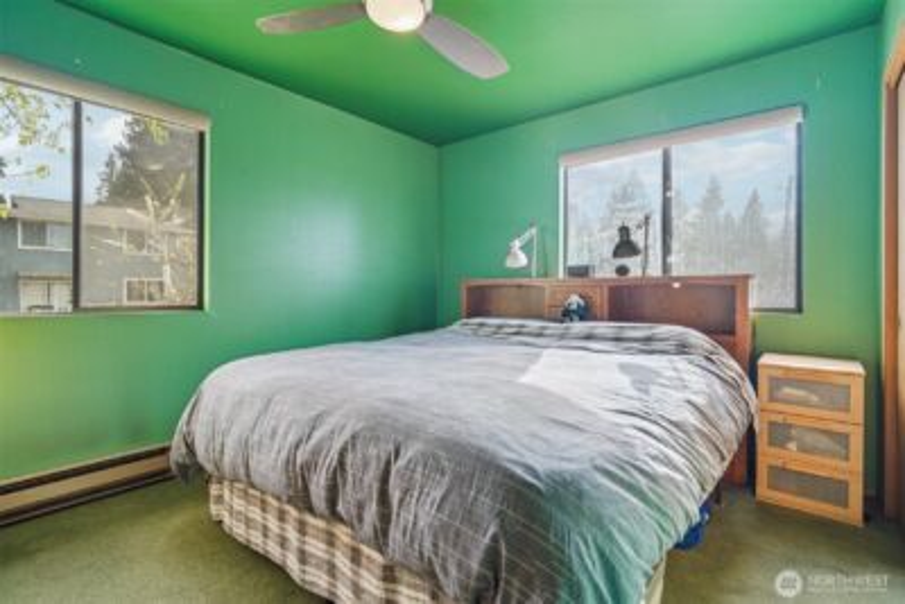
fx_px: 402
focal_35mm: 16
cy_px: 302
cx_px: 452
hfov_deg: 96.7
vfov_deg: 73.8
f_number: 8
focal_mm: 16
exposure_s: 1/160
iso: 1600
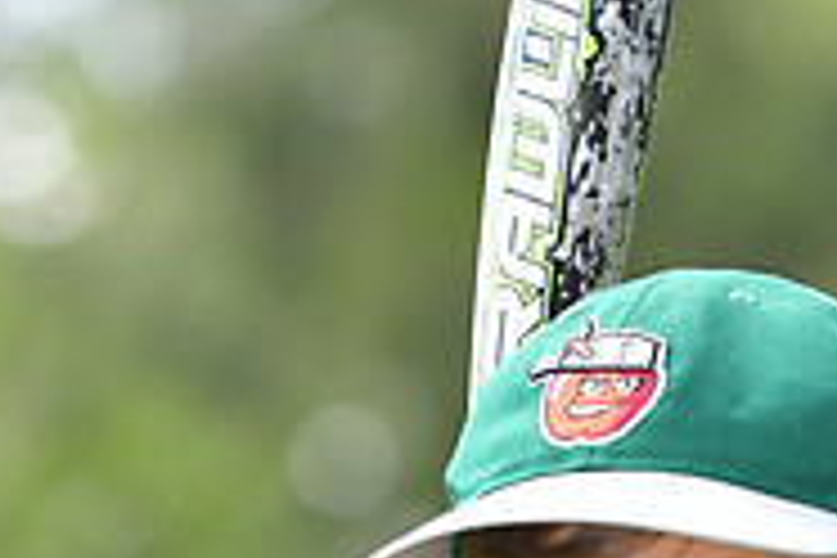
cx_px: 556
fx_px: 14112
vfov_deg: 2.3
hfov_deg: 3.4
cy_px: 720
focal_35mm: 607
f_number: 4
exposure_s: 1/1250
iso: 500
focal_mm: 130
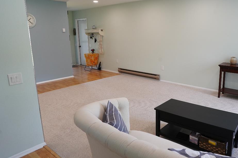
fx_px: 172
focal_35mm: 26
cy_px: 67
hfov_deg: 67.7
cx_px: 156
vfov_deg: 49.4
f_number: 8
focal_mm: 16
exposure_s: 1/100
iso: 2000
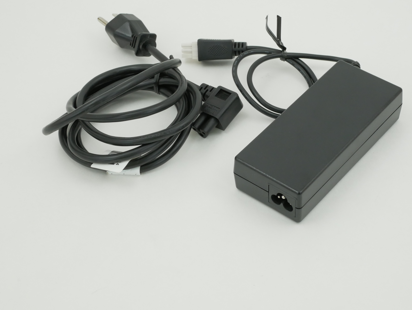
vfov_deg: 19.1
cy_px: 117
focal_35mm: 77
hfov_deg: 25.3
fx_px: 917
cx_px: 225
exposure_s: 1/160
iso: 800
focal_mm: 30
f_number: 6.3
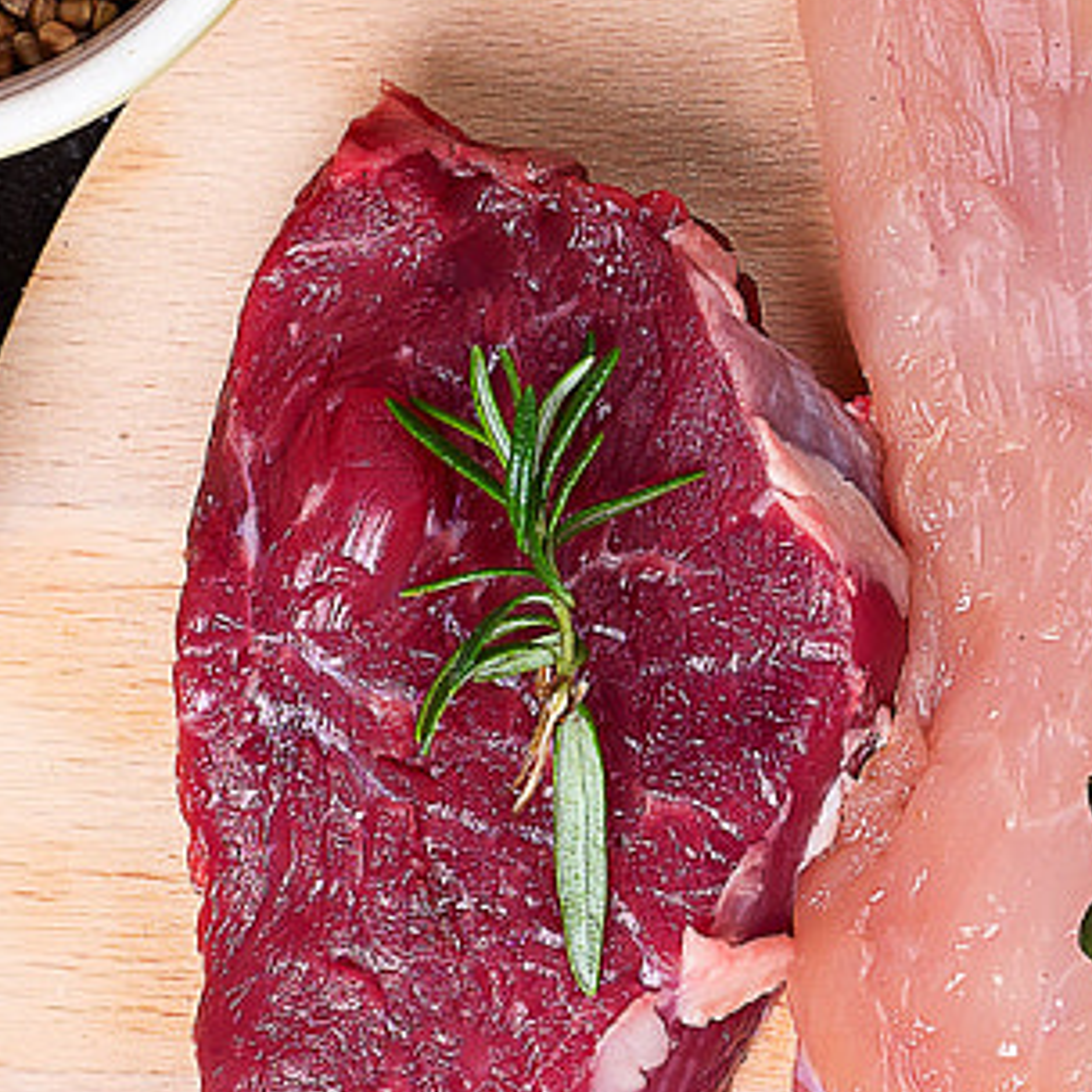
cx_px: 1146
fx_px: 7995
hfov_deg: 7.8
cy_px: 769
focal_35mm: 224
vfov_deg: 7.8
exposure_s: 1/60
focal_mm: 50
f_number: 10
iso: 100
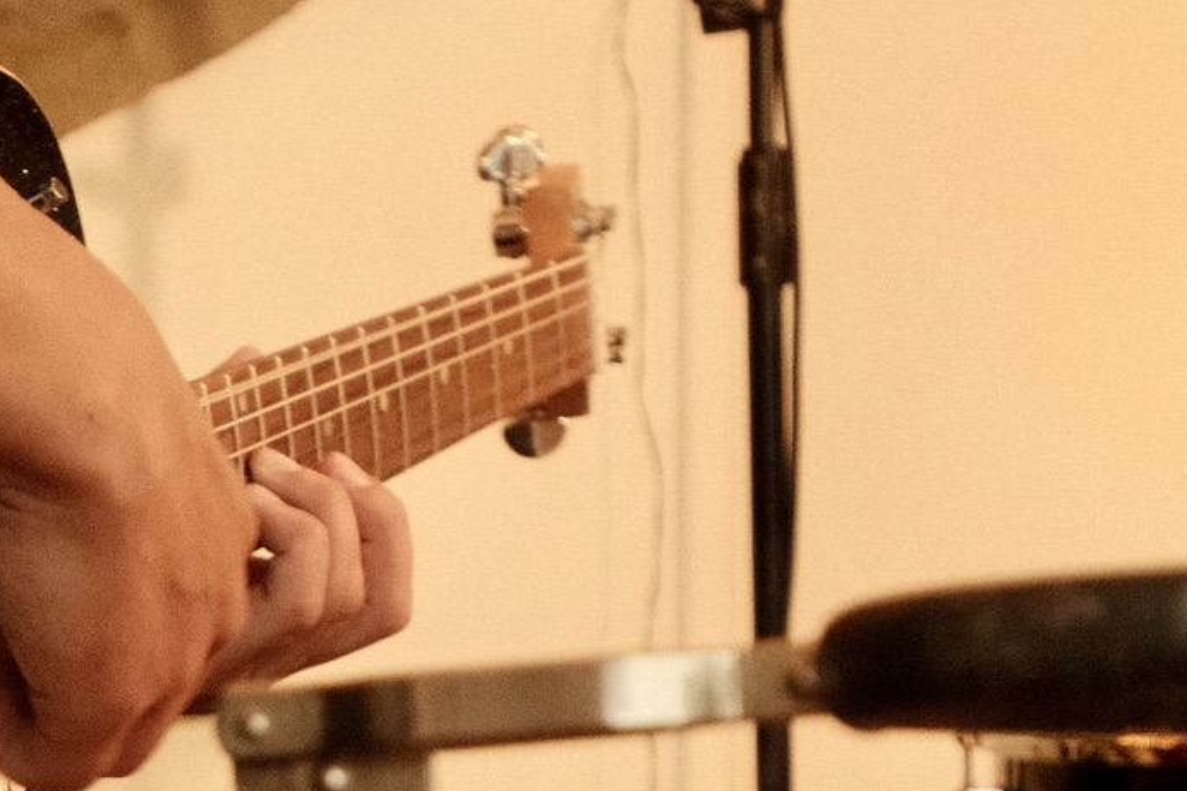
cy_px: 668
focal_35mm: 155
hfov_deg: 13.1
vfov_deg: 8.8
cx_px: -38
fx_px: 5109
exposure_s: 1/60
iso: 5000
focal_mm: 44.5
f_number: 5.6
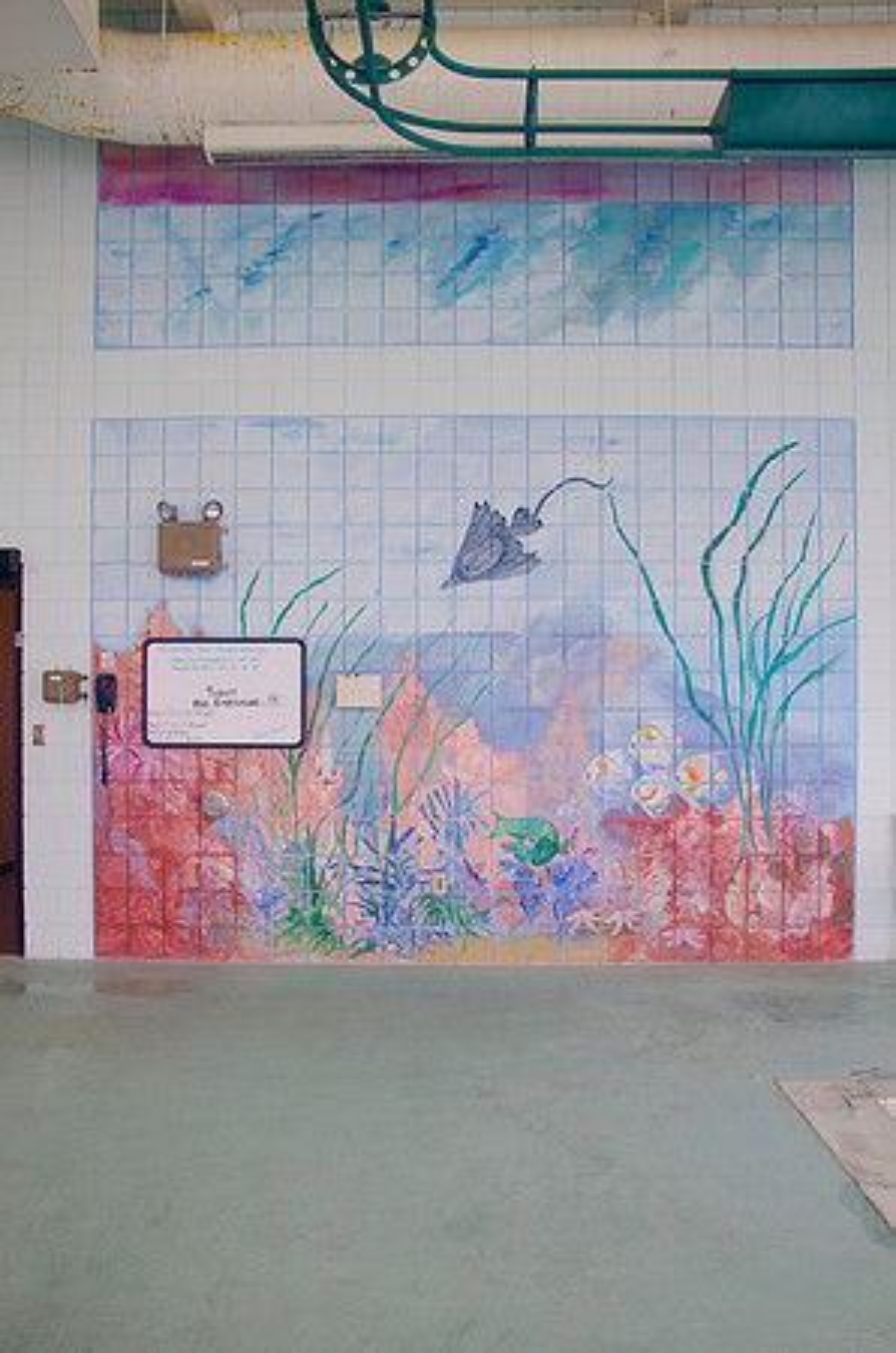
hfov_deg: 47.7
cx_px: 448
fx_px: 1013
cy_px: 676
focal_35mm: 27
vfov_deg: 67.5
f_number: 5.6
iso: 400
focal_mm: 18
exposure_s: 1/60
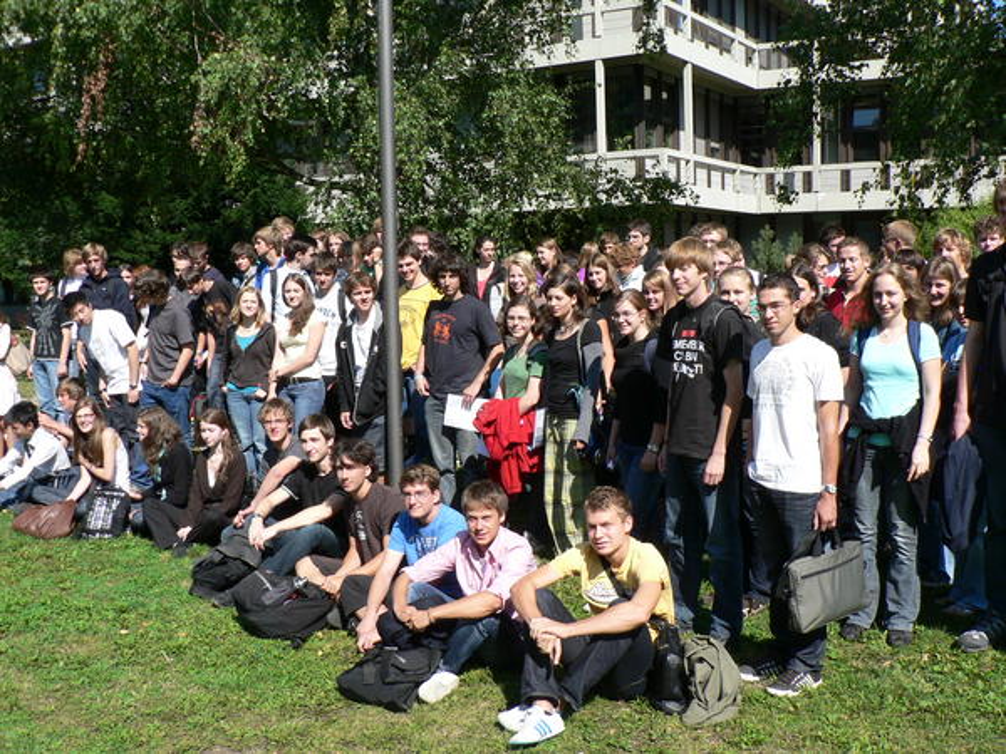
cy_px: 377
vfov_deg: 39.7
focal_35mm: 36
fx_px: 1046
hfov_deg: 51.4
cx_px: 503
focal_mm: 6
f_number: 4
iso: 80
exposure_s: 1/400
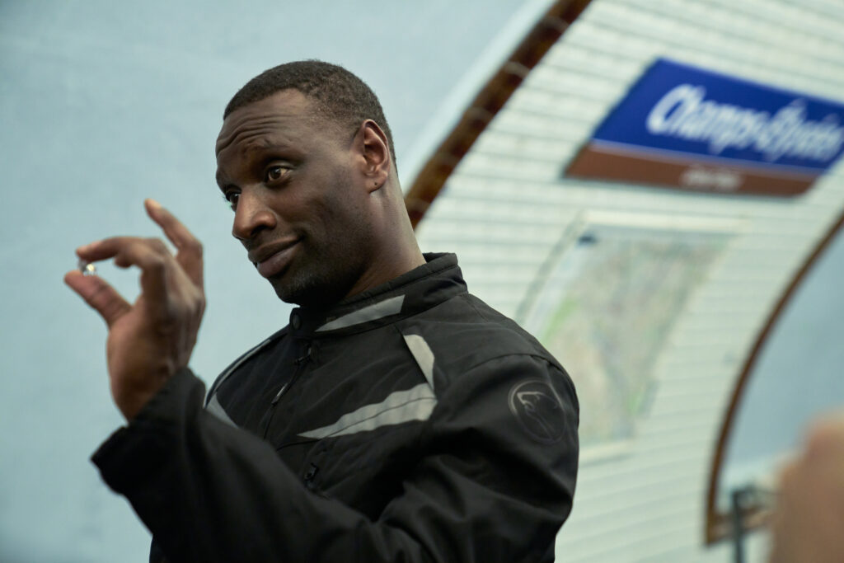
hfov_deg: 28.8
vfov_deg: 19.5
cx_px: 422
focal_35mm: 70
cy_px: 282
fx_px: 1641
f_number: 2.8
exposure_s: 1/125
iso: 4000
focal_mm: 70
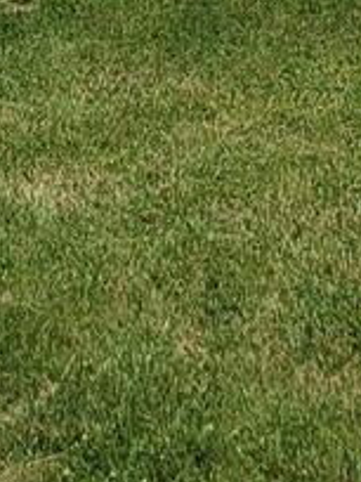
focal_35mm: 188
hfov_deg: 7.9
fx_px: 2614
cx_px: 354
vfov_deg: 8.4
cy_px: -1063
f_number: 1.8
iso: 20
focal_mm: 7
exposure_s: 1/1132
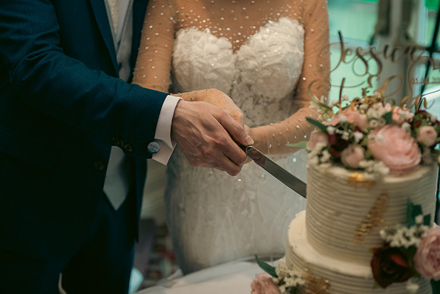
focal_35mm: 60
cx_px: 220
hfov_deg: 33.4
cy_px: 147
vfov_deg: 22.6
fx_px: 733
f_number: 3.5
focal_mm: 60
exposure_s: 1/160
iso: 800
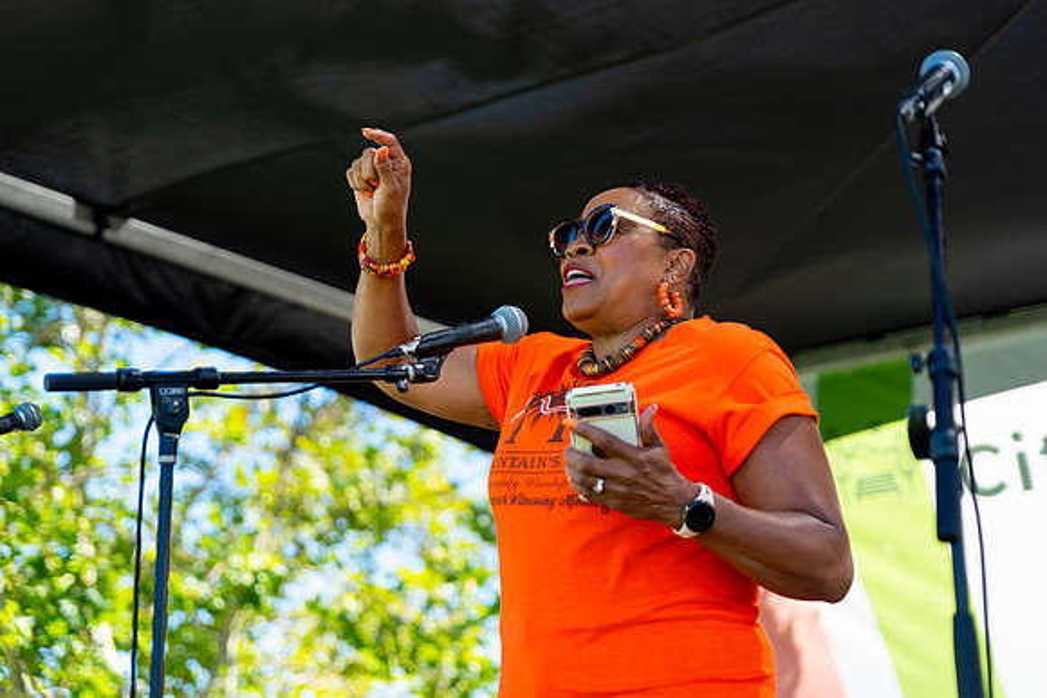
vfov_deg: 19.5
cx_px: 524
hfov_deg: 28.8
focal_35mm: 70
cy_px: 349
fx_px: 2036
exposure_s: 1/1250
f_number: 2.8
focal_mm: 70
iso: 160
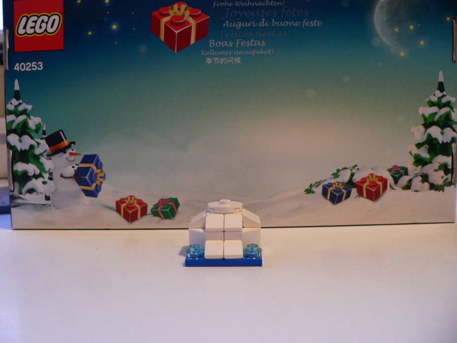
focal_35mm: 36
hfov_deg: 51.4
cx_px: 228
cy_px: 172
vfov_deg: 39.7
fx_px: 475
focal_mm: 6
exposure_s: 1/15
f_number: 2.8
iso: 200
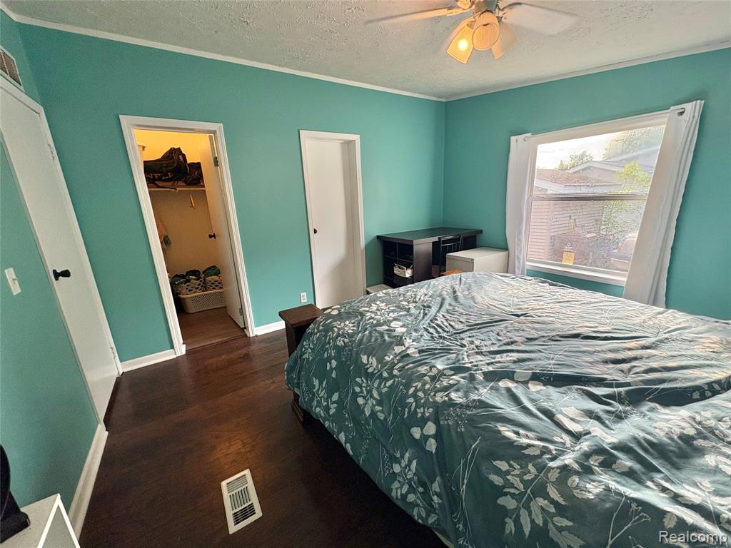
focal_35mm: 14
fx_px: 296
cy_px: 274
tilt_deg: -15.1
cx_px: 366
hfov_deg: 102.1
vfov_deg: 85.7
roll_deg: +2.4
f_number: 2.2
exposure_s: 1/120
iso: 250
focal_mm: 2.22
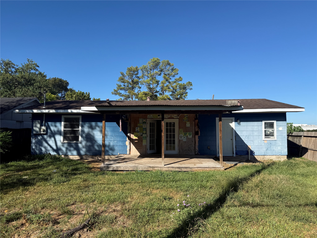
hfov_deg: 71.6
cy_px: 119
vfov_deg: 56.8
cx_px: 158
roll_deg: +0.0
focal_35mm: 24
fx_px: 220
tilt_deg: +2.5
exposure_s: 1/4167
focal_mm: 6.76
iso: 80
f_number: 1.78
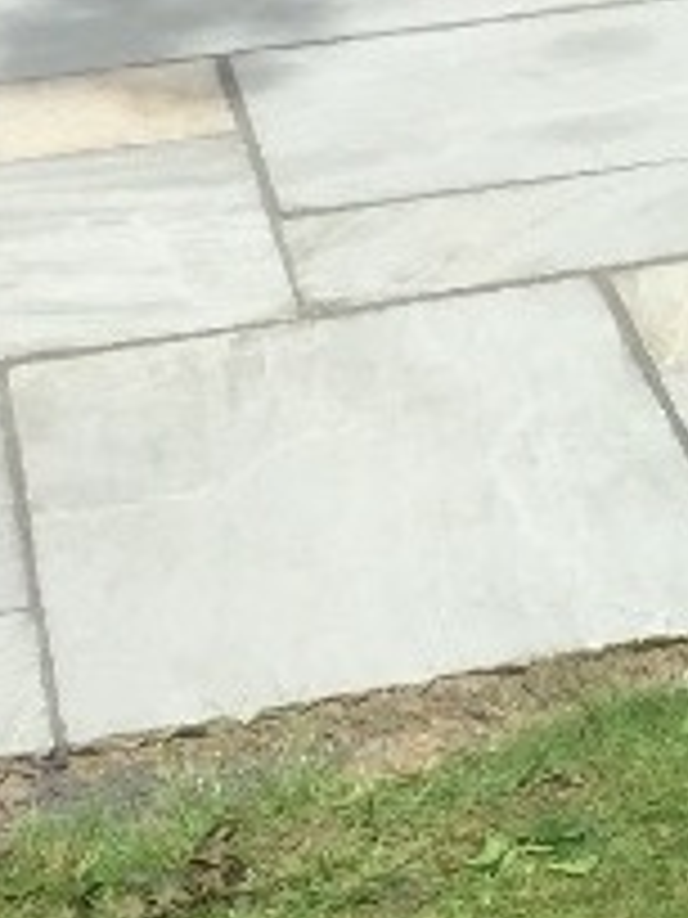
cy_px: 32
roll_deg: +2.3
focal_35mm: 171
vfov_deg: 11.5
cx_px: 1210
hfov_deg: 8.4
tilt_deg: -19.8
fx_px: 4532
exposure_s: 1/1647
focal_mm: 4.15
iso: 32
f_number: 2.2
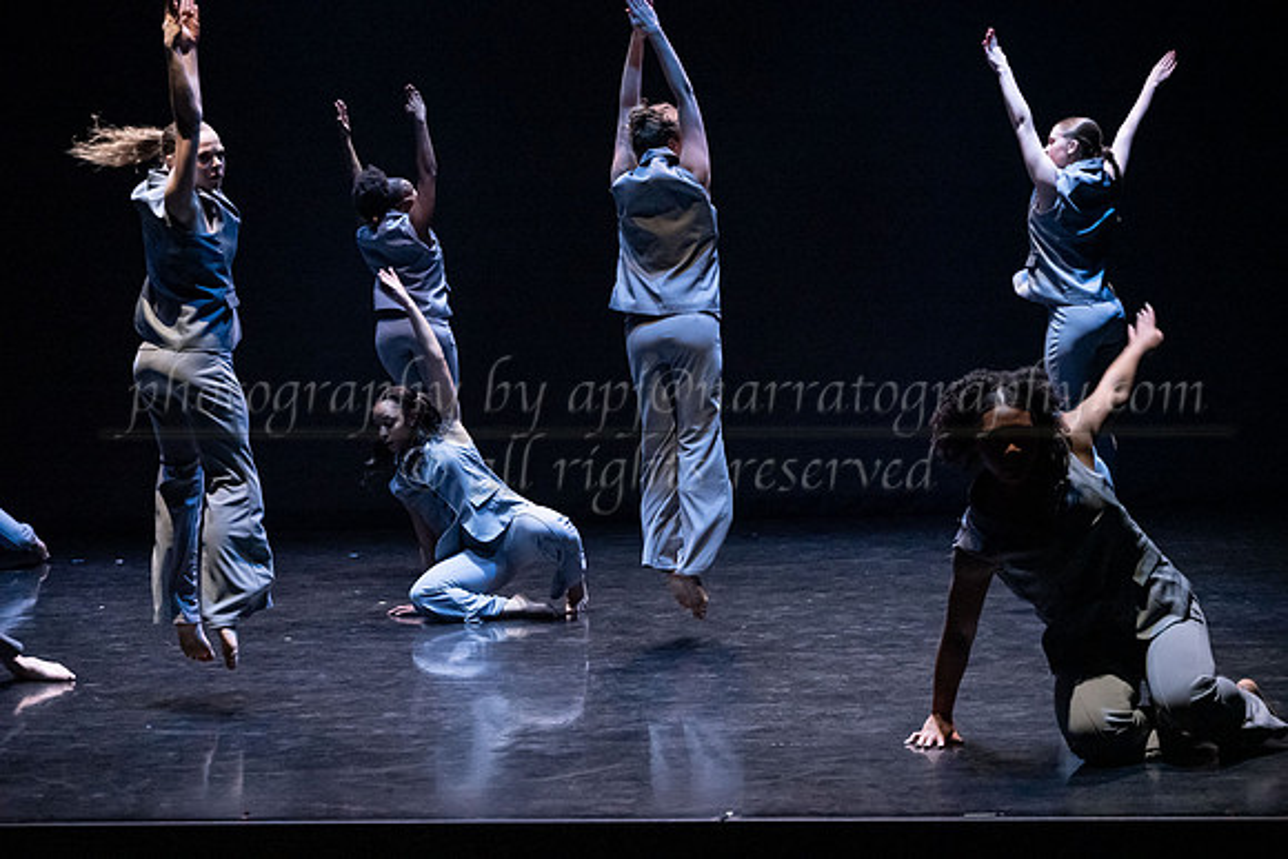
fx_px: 2684
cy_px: 430
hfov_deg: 27.0
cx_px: 644
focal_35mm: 75
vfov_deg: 18.2
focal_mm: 75
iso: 6400
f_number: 4
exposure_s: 1/400
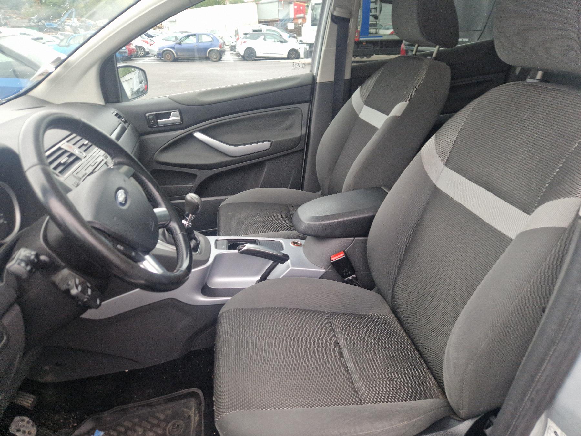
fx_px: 386
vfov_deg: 58.9
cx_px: 290
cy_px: 218
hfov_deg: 73.9
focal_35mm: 23
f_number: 1.8
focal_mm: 5.4
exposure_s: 1/50
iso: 80
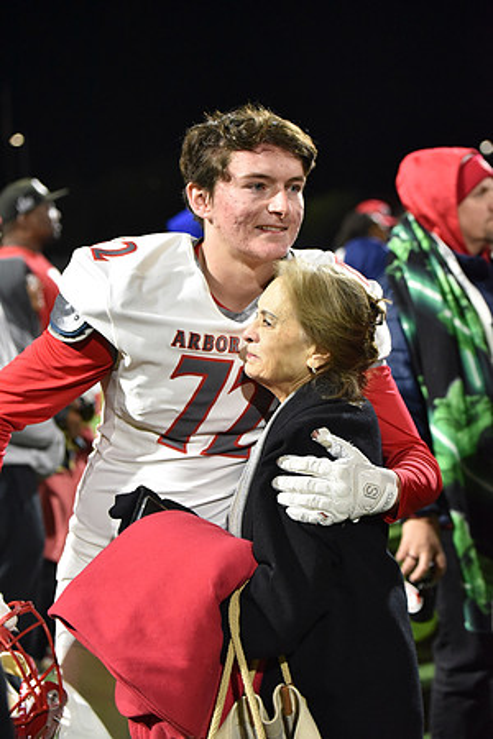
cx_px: 246
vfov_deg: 27.0
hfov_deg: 18.2
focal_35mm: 75
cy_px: 370
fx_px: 1541
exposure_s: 1/640
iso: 7200
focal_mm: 75
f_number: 2.8
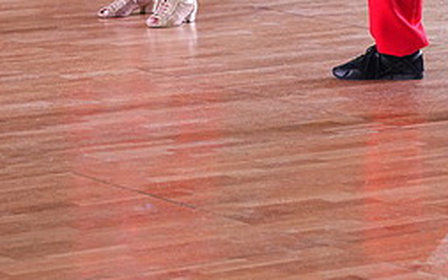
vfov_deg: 5.1
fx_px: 3113
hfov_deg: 8.2
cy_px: -181
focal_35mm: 255
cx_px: 311
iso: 5000
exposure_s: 1/320
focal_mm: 109
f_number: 5.6
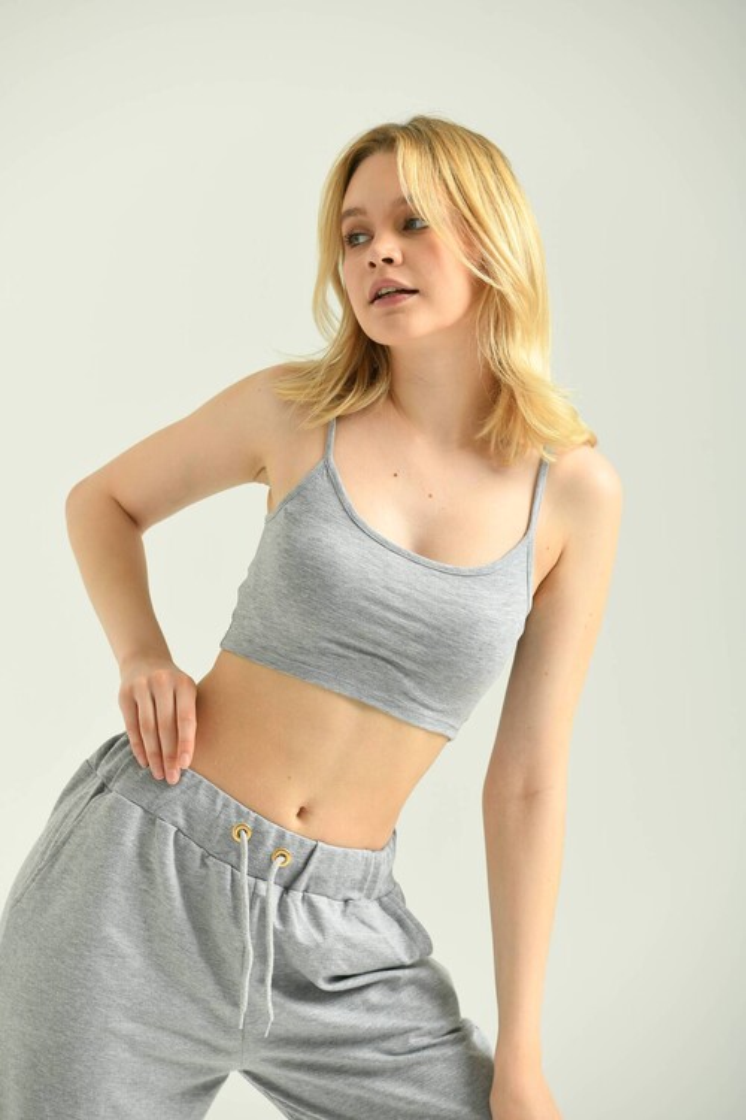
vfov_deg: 11.7
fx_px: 5439
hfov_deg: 7.8
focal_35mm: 175
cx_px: 373
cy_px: 560
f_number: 5.6
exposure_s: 1/160
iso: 125
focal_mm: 175
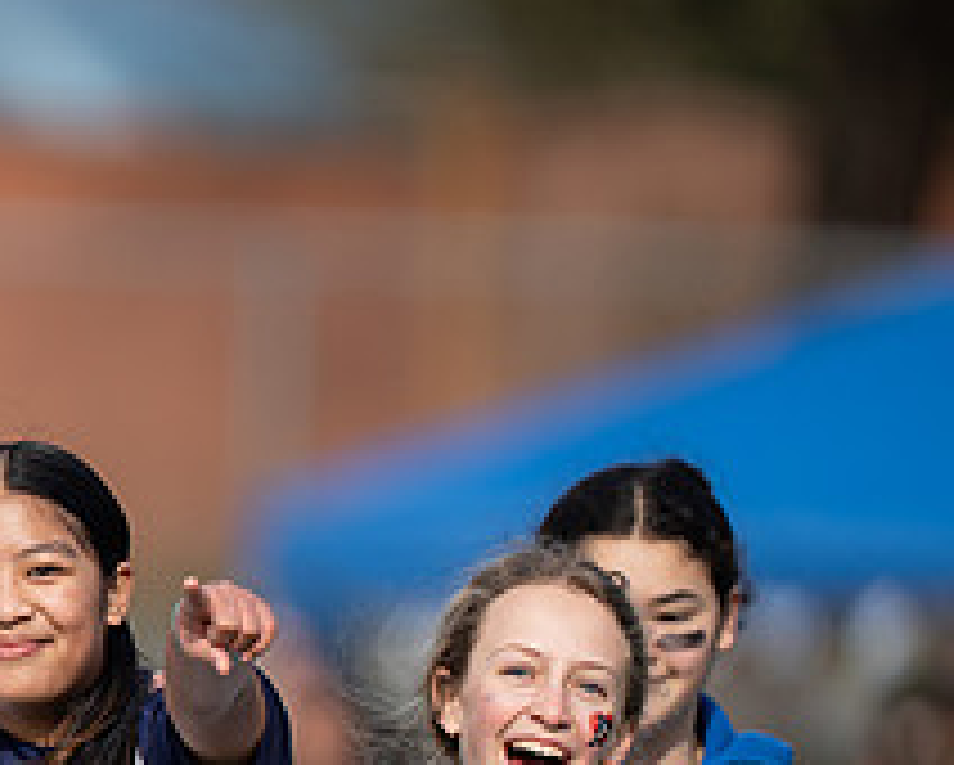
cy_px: 790
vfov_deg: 1.5
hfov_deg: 1.9
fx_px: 28995
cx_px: -261
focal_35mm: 1026
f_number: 2.8
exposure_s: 1/1600
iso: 250
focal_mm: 400
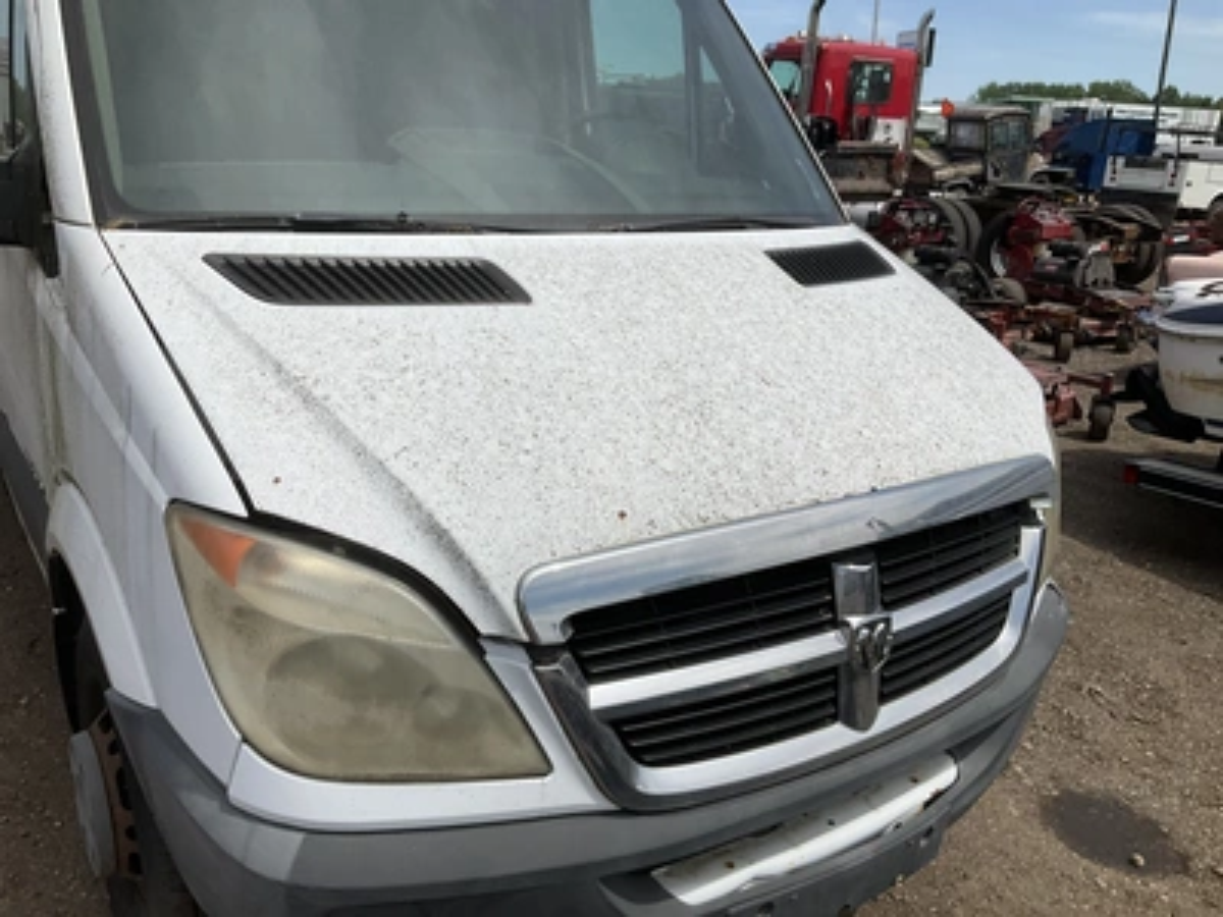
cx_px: 612
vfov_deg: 48.2
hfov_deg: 61.7
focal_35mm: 29
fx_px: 1025
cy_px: 458
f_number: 1.8
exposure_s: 1/3534
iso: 25
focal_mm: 3
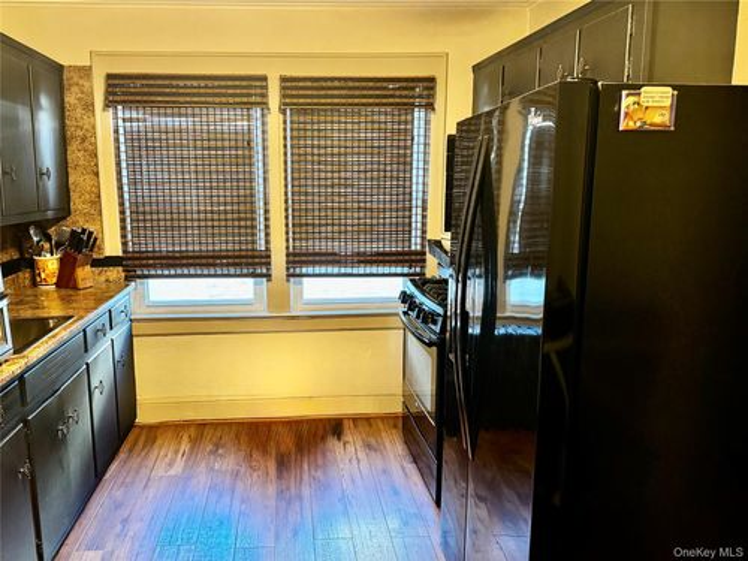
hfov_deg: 71.6
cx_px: 374
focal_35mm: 24
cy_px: 280
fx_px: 519
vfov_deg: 56.8
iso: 640
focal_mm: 6.76
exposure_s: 1/60
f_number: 1.78
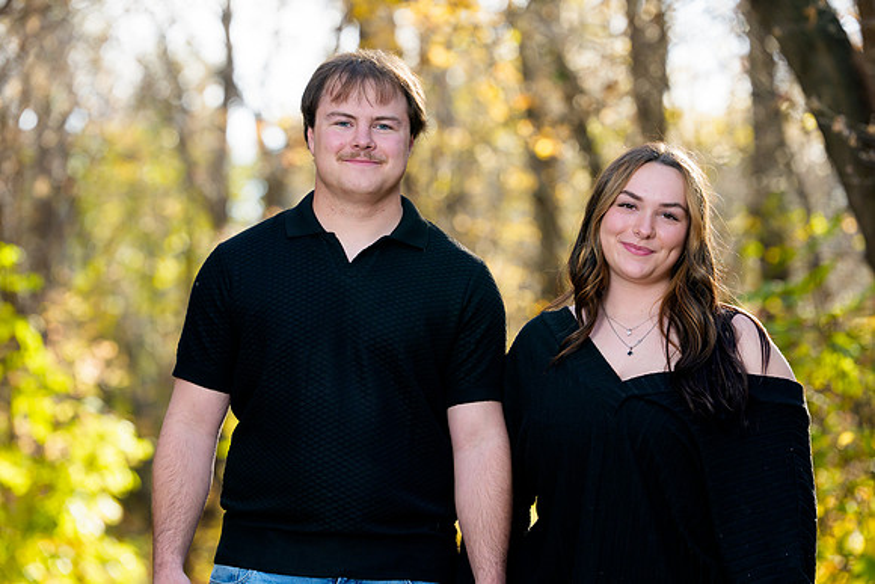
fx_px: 3647
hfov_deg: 13.7
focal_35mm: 150
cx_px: 438
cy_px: 292
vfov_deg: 9.2
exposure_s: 1/160
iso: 400
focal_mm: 150
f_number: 4
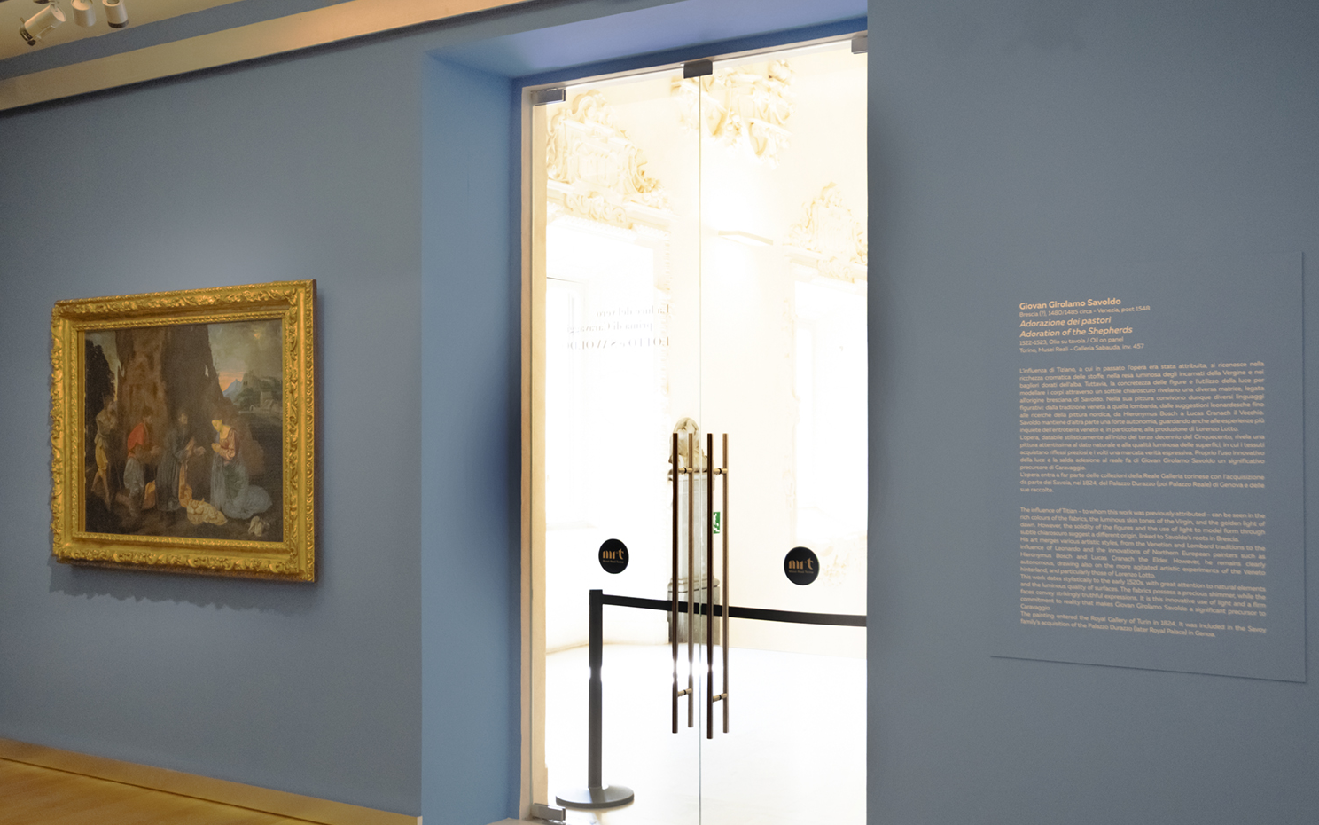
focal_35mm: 37
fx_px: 1330
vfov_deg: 34.4
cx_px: 662
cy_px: 420
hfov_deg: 52.7
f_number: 5.6
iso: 3200
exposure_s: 1/125
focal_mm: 24
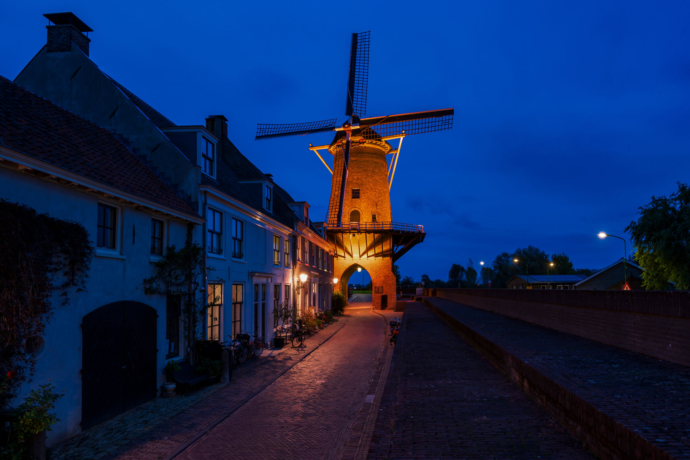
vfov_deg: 59.5
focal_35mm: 21
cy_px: 230
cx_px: 345
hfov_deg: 81.2
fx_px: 402
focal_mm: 21
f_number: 9
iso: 100
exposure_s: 30
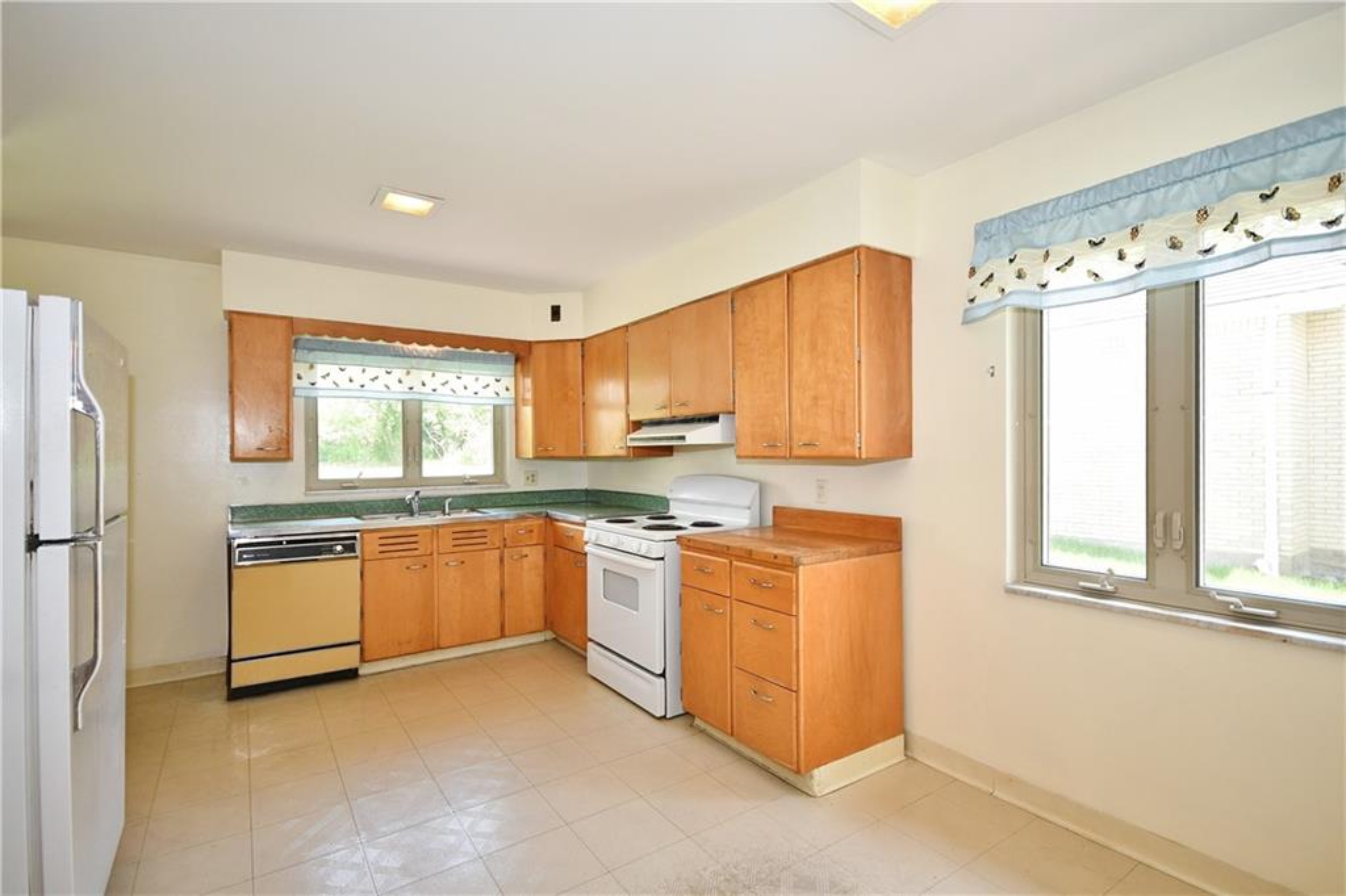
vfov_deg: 70.4
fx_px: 635
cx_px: 673
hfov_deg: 93.3
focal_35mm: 17
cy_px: 448
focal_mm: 11.5
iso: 800
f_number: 4.2
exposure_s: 1/80
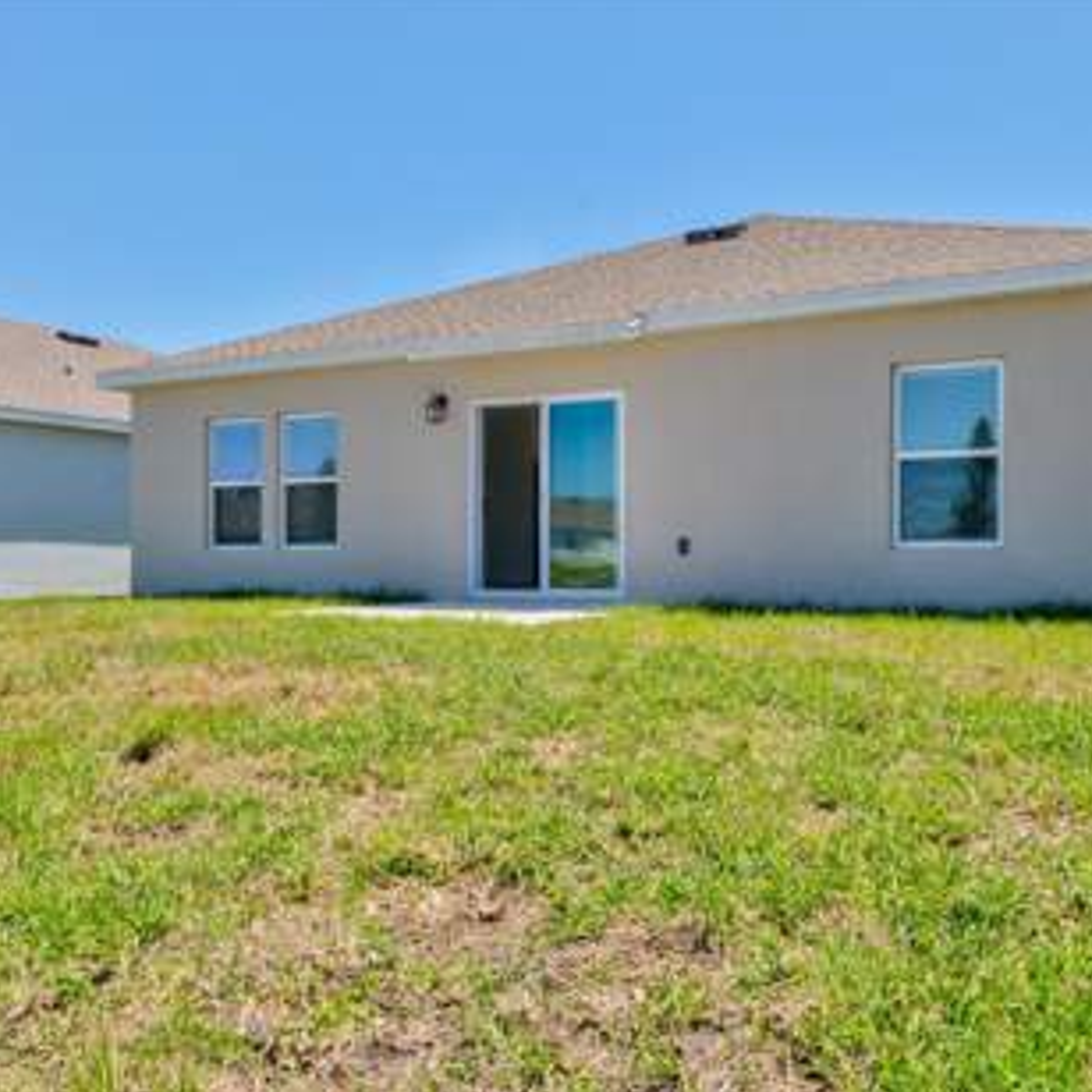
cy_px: 541
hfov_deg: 48.9
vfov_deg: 48.9
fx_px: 1201
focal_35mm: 34
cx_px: 550
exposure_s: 1/125
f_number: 16
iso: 250
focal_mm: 17
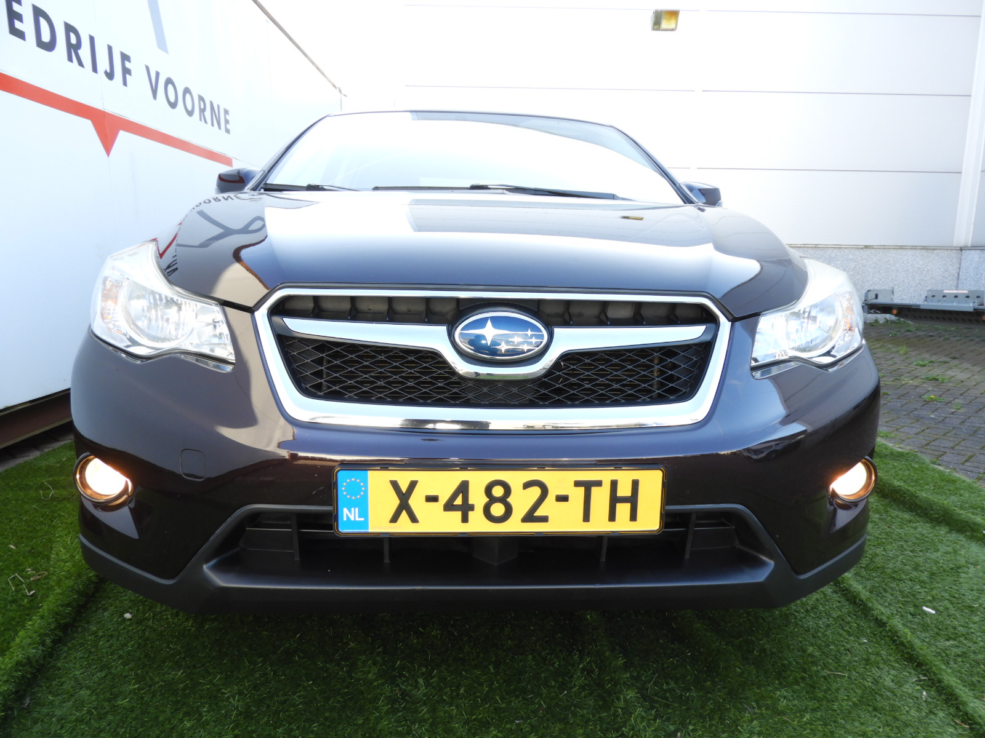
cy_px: 369
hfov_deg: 71.6
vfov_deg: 56.8
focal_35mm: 24
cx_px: 492
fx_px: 683
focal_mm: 4.3
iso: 110
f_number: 3.3
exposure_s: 1/100
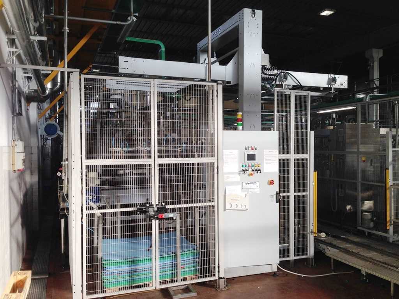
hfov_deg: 55.4
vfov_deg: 42.9
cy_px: 150
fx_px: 380
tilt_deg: -1.5
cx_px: 200
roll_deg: -0.6
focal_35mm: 33
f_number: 2.4
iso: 50
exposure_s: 1/173
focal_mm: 4.12
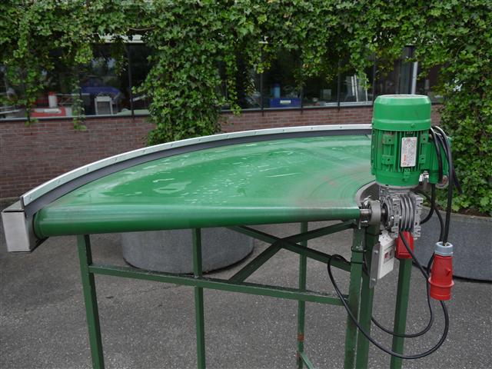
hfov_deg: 56.8
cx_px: 246
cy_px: 184
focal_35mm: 32
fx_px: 455
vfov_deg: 44.2
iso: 100
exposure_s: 1/250
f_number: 5.6
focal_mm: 16
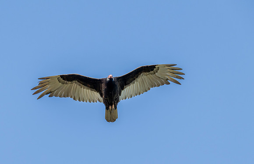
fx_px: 2037
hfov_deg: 7.1
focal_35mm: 292
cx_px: 76
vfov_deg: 4.6
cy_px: 122
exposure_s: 1/2000
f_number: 9
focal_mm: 200
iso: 1600
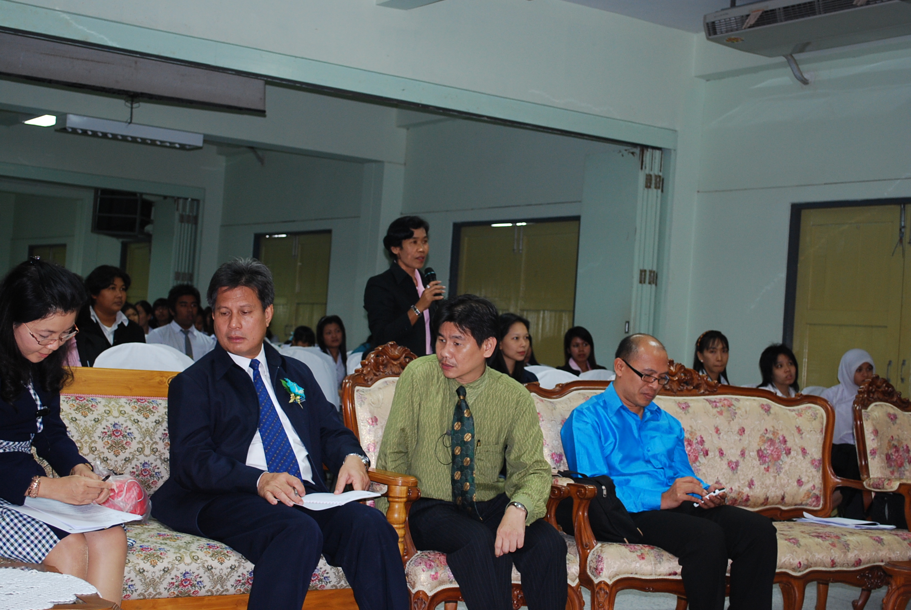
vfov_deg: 25.1
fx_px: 1368
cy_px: 305
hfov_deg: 36.8
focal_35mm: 54
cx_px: 456
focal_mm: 36
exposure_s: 1/30
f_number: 5.3
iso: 400
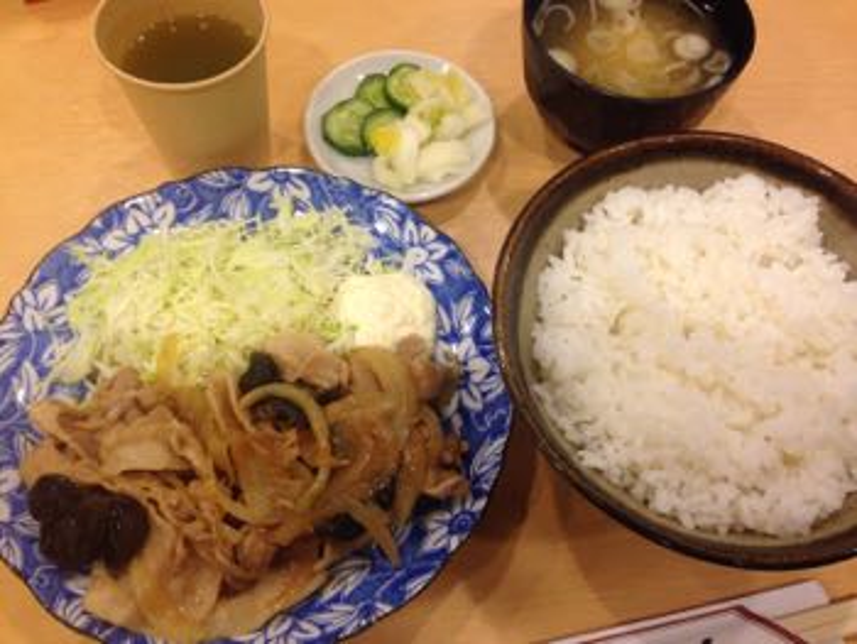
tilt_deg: -62.0
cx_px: 428
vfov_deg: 43.0
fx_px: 818
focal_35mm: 33
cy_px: 322
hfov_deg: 55.3
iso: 64
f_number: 2.4
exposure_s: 1/20
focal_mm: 4.12
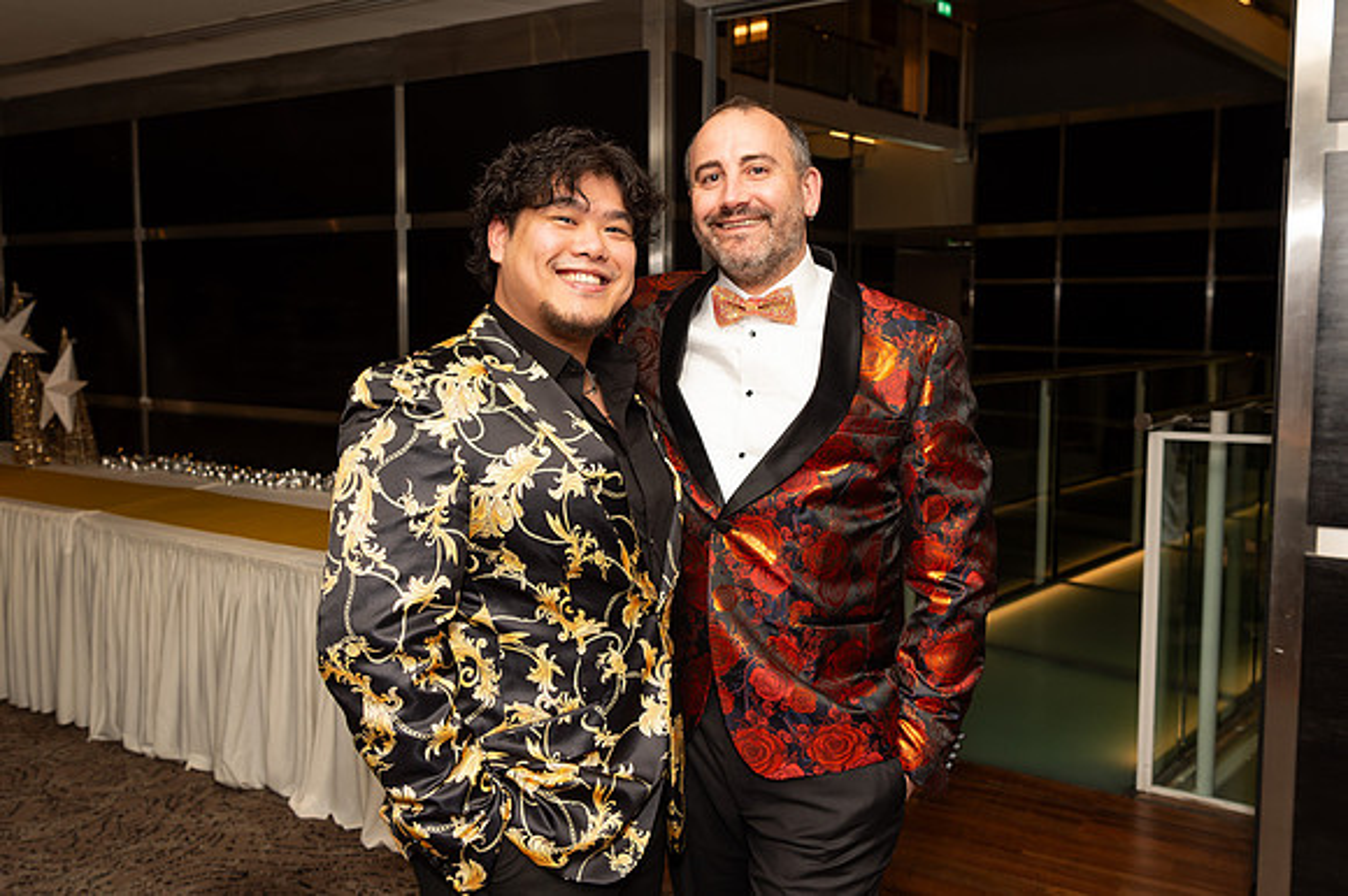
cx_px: 686
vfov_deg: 43.1
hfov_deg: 61.4
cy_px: 415
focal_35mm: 30
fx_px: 1136
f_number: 5.6
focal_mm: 24
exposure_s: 1/60
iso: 400
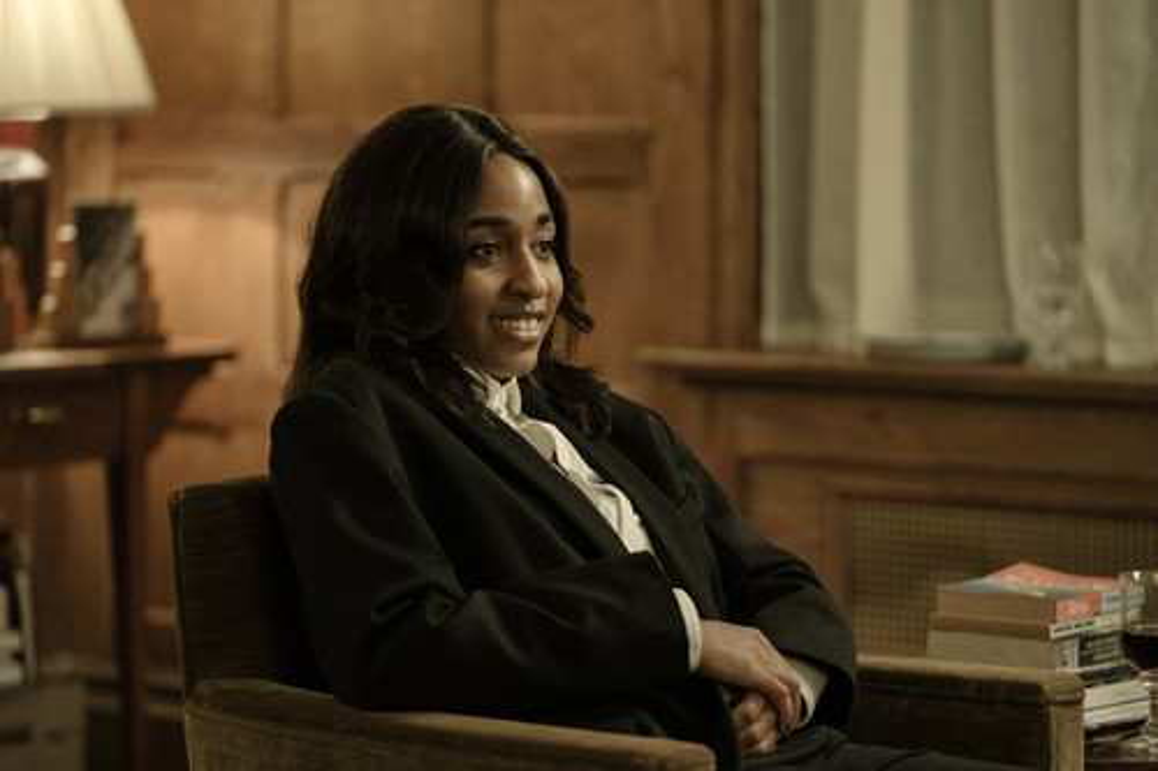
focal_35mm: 119
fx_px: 3826
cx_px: 579
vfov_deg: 11.5
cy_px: 386
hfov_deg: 17.2
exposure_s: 1/100
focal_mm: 119
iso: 6400
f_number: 2.8
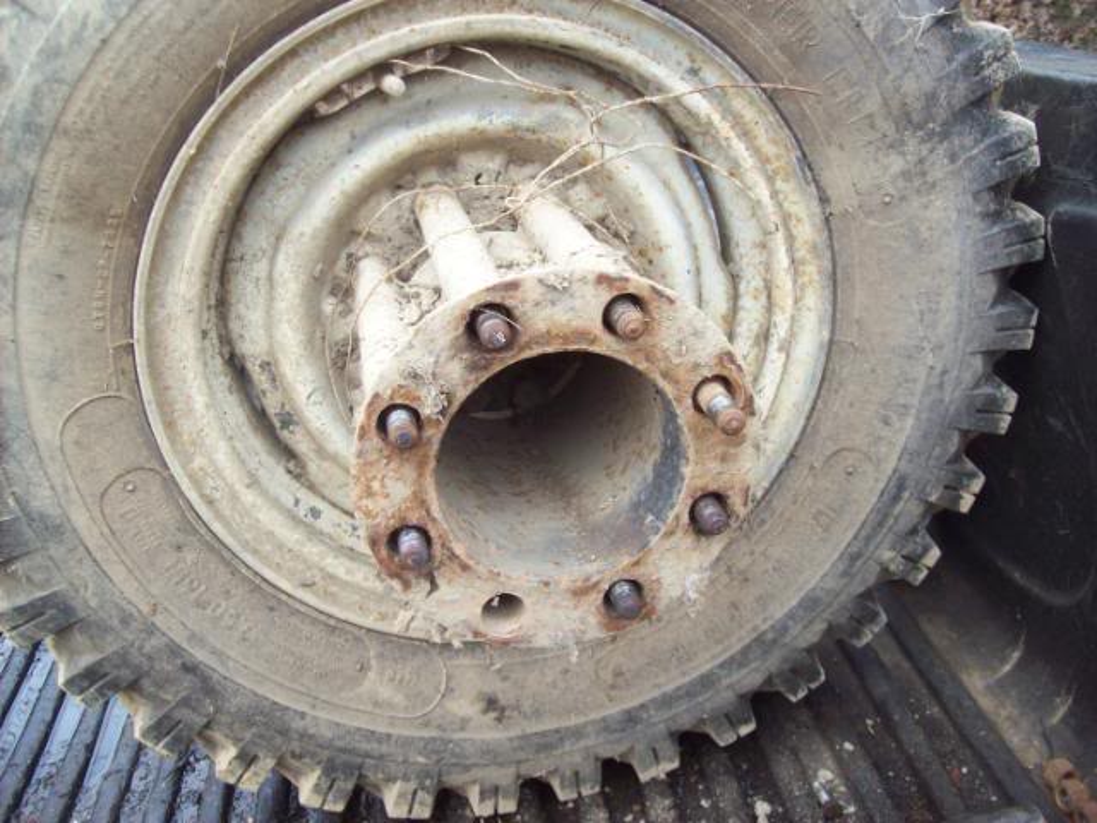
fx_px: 1141
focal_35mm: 36
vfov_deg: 39.7
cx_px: 548
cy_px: 412
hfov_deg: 51.4
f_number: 2.7
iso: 80
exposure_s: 1/144
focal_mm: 6
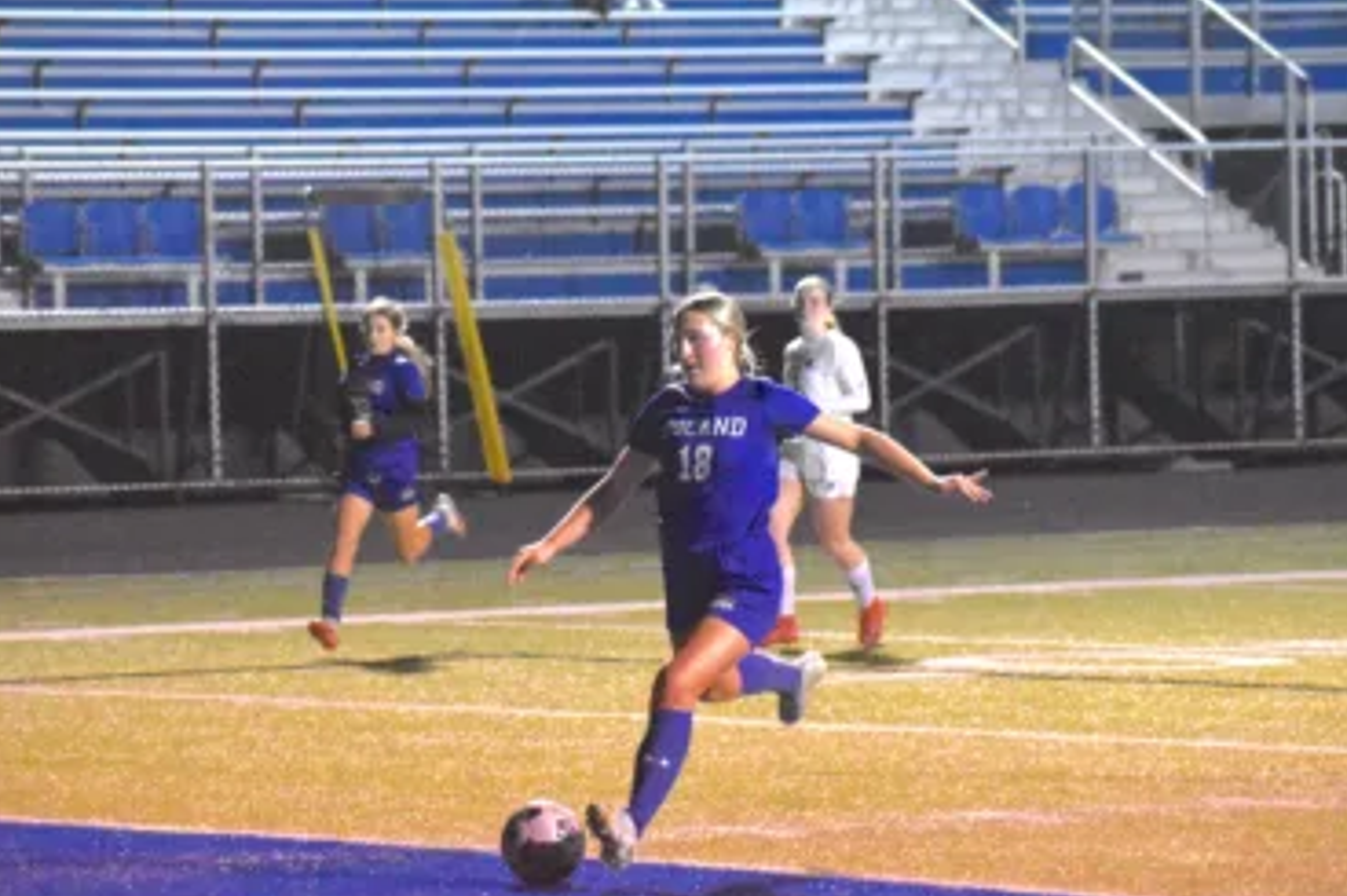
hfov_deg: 8.3
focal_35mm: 248
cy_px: 534
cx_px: 663
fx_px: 9260
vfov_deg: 5.5
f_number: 5
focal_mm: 135
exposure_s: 1/500
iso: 9000
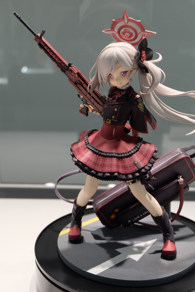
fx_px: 358
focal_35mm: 44
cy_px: 146
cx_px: 98
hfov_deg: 30.5
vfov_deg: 44.5
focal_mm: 29.5
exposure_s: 1/125
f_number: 4.7
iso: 500
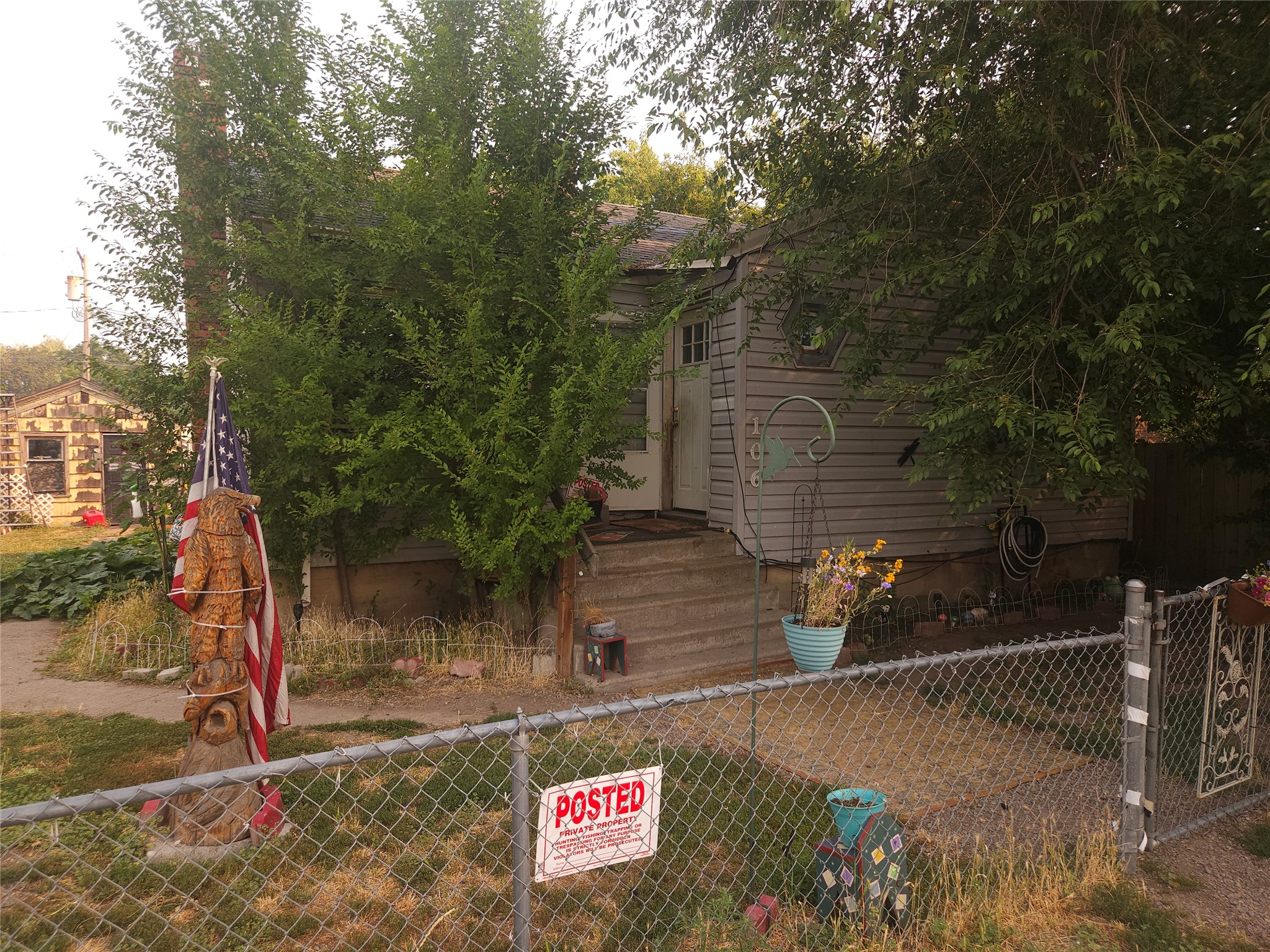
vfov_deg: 58.9
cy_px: 476
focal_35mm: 23
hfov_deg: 73.9
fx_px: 844
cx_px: 635
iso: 50
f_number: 1.8
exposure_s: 1/638
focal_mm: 5.4
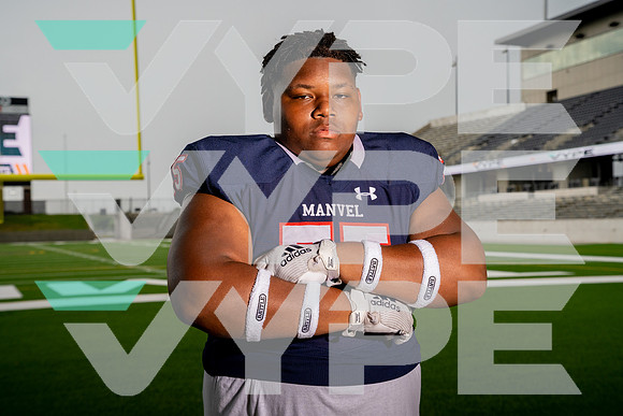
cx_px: 312
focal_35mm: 54
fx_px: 935
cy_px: 208
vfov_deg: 25.1
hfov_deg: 36.9
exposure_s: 1/1600
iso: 1000
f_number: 6.3
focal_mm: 54
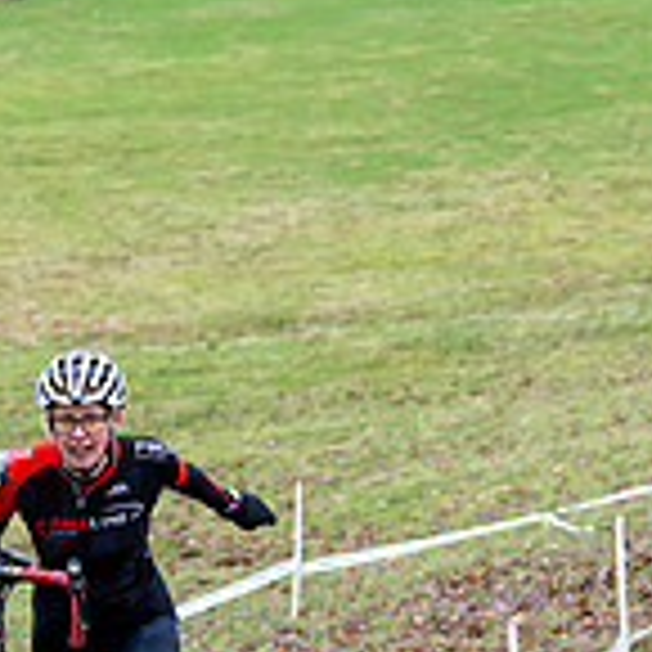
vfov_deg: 7.4
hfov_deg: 7.3
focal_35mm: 238
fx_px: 5072
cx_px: 72
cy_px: 465
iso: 1000
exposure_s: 1/1000
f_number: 3.5
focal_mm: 70
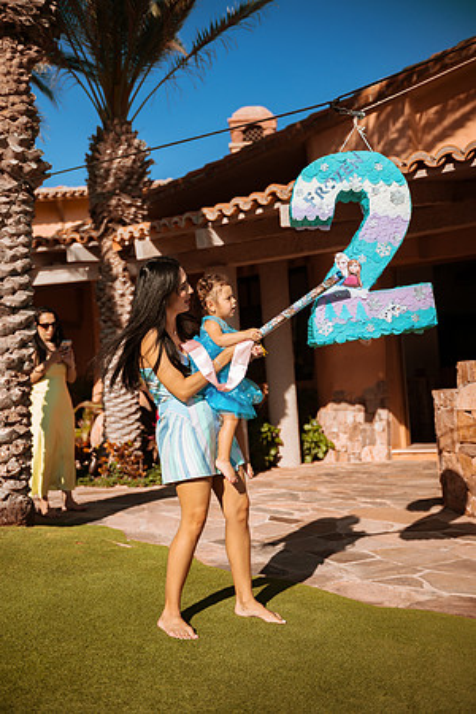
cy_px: 357
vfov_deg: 46.4
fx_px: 833
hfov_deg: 31.9
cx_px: 238
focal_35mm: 42
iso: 100
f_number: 2.8
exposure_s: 1/8000
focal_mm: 42
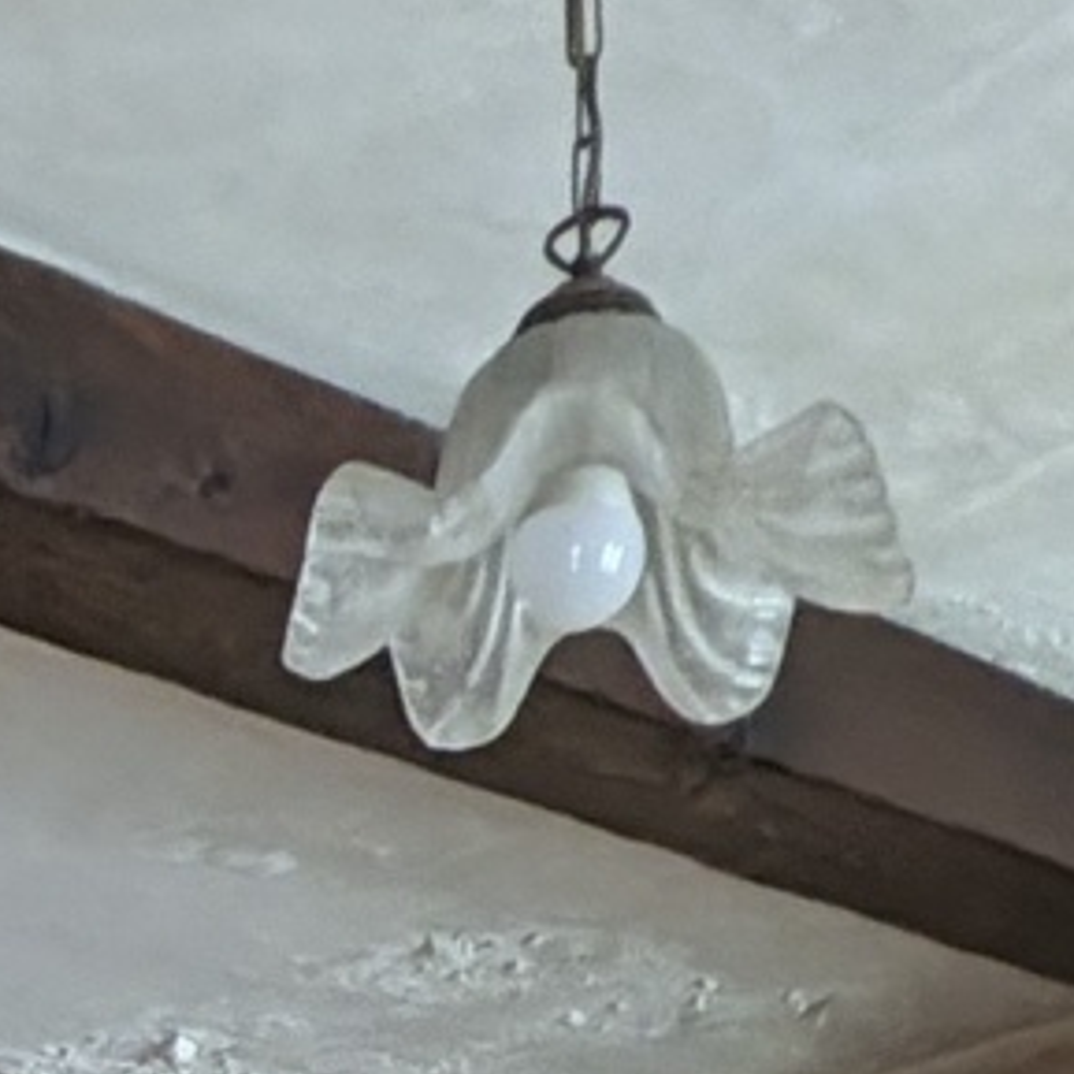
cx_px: -316
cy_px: 2555
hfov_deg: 17.4
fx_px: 3300
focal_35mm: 94
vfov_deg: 13.6
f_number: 1.7
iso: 227
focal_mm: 2.02
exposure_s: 1/23.8
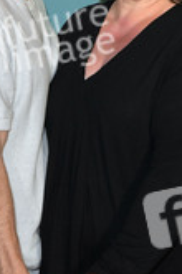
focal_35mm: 116
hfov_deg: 11.8
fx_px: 883
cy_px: 127
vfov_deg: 17.7
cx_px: 78
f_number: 6.3
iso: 1600
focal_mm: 48
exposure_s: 1/250
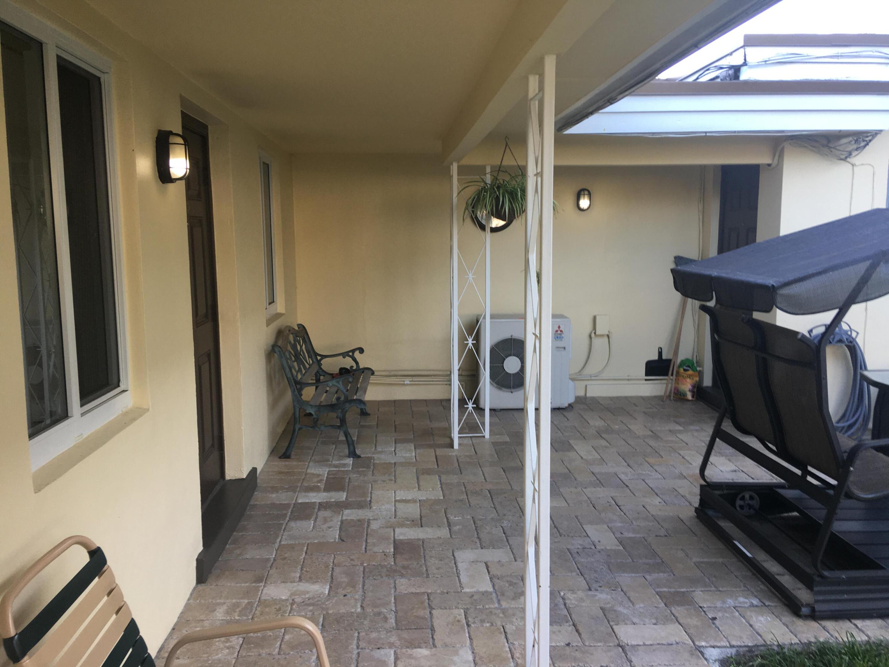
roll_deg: +0.0
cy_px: 334
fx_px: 745
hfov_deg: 61.7
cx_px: 444
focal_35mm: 29
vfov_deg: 48.2
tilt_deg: -7.7
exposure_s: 1/60
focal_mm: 4.15
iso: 25
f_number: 2.2
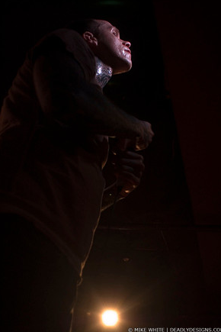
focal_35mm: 31
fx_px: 285
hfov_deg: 42.3
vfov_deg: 60.3
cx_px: 112
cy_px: 162
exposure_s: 1/40
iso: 800
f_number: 2.8
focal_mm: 20
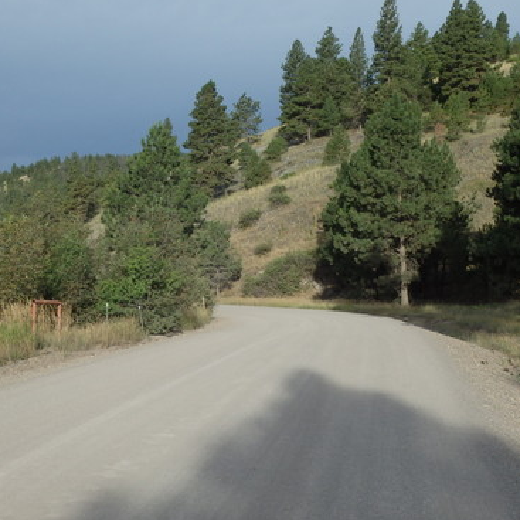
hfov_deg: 28.9
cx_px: 190
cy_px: 259
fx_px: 1003
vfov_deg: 29.1
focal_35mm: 59
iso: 125
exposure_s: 1/400
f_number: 4.9
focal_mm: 8.8
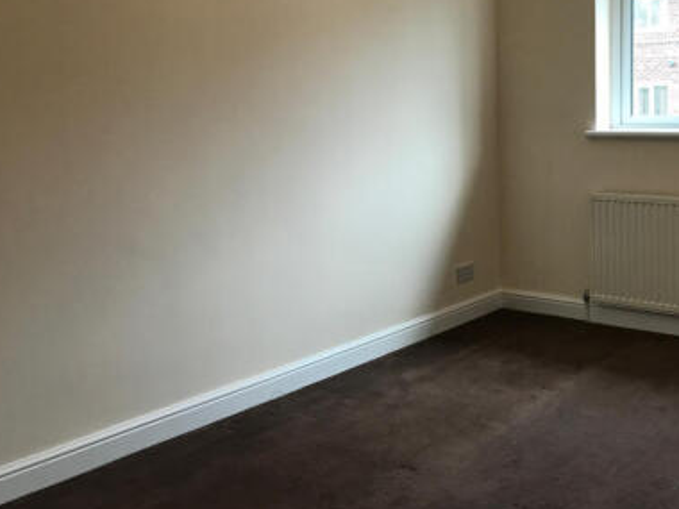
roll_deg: +0.4
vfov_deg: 33.4
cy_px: 179
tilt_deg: -5.1
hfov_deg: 42.7
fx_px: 843
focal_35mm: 43
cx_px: 494
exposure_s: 1/33
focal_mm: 3.99
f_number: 1.8
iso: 25
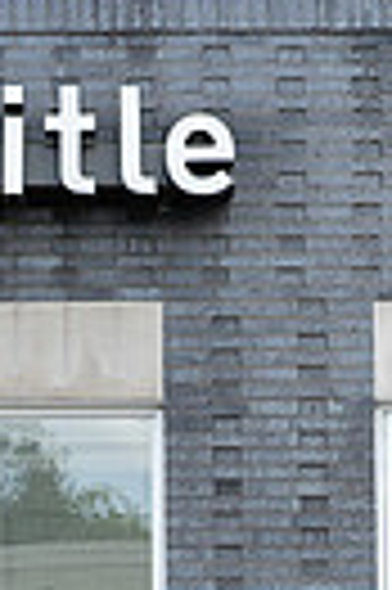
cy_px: 703
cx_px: 189
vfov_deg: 11.7
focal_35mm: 172
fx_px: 2817
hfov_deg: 8.0
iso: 100
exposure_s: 1/160
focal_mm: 50
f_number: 4
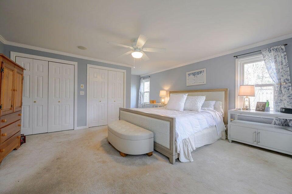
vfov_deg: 81.2
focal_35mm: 14
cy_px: 97
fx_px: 114
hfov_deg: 104.3
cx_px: 146
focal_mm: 14
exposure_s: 1/20
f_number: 8
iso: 320
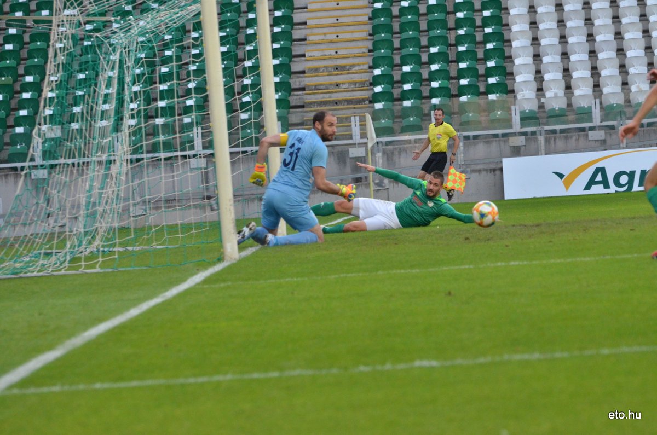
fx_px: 4235
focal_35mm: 232
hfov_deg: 8.9
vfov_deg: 5.9
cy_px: 218
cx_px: 328
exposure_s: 1/1600
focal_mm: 155
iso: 2000
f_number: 5
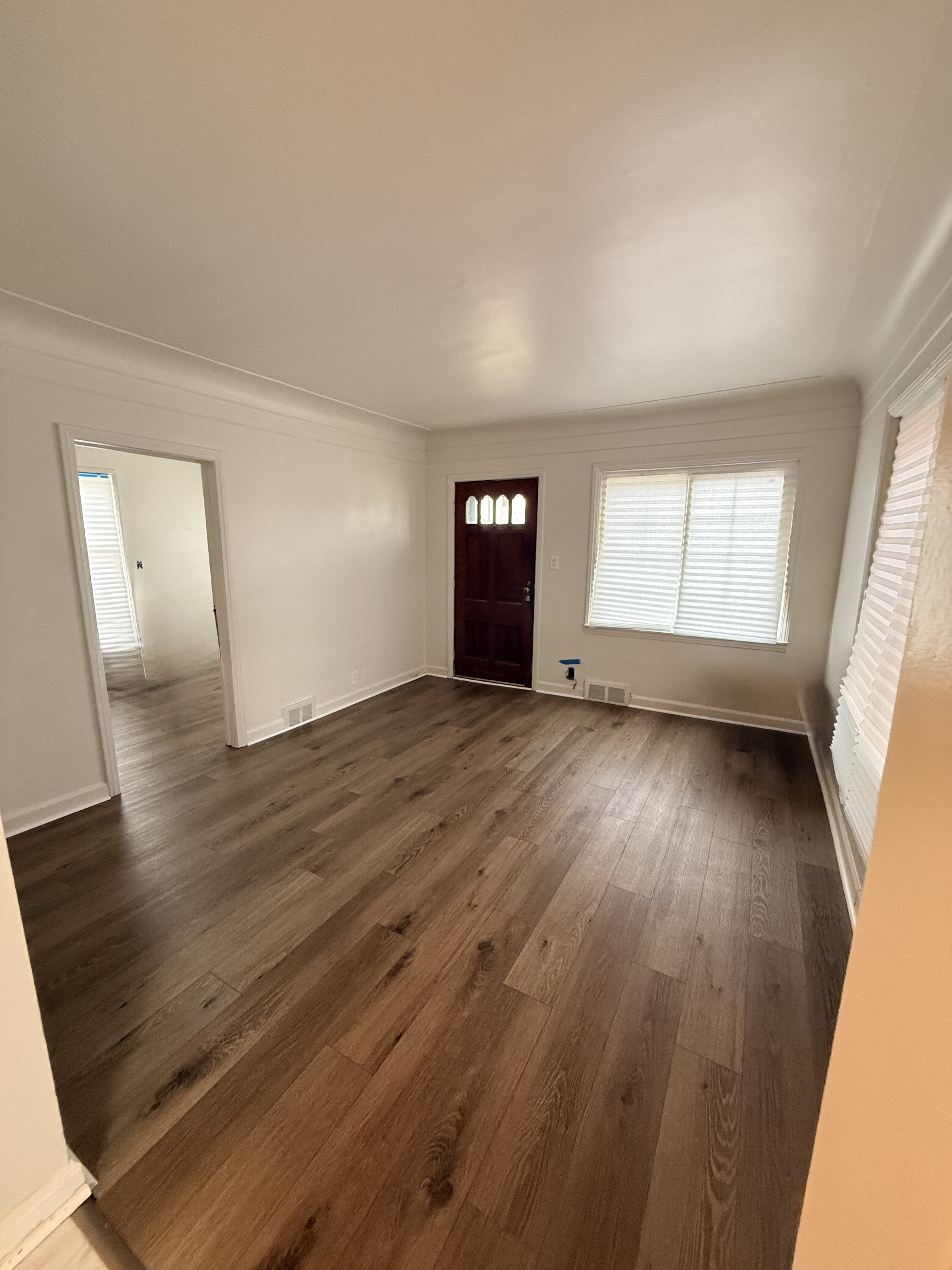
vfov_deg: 102.1
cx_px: 476
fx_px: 513
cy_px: 635
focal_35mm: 14
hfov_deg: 85.7
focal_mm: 2.22
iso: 500
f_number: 2.2
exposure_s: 1/60
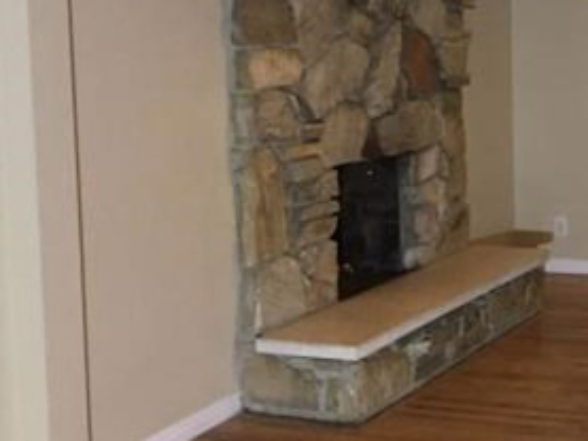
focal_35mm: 67
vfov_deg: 21.8
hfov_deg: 26.3
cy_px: 136
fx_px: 1139
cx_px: 673
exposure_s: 1/20
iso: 250
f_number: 2.2
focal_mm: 4.15
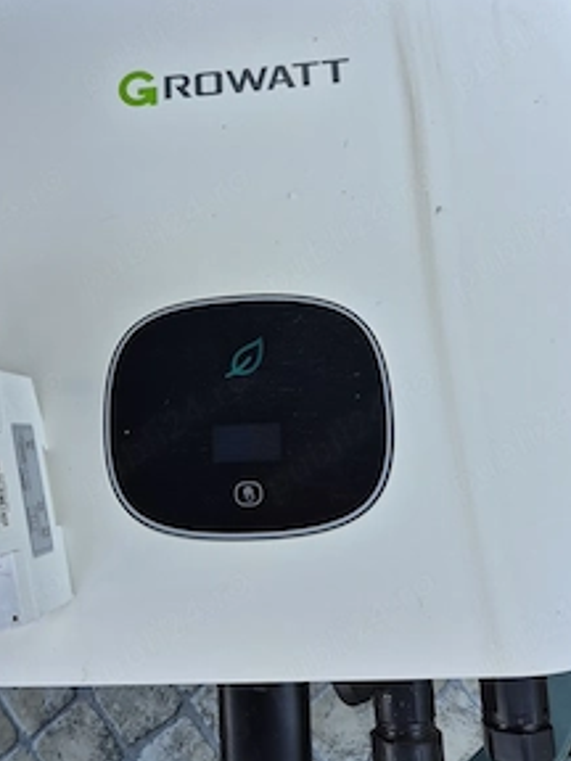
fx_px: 704
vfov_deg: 56.0
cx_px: 256
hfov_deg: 44.1
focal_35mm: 32
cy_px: 275
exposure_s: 1/180
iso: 40
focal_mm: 5.4
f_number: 1.8
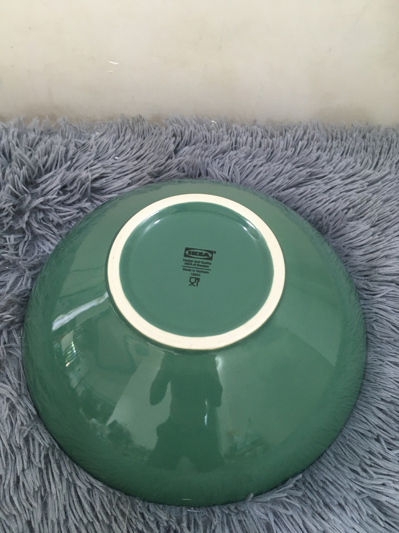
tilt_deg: -60.5
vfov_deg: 61.7
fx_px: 446
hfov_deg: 48.2
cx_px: 200
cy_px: 266
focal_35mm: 29
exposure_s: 1/33
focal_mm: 4.15
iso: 100
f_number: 2.2
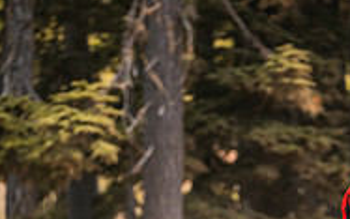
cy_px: 340
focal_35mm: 726
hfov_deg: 2.9
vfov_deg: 1.8
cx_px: 276
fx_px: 6927
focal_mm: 200
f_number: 2.8
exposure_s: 1/1600
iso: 320
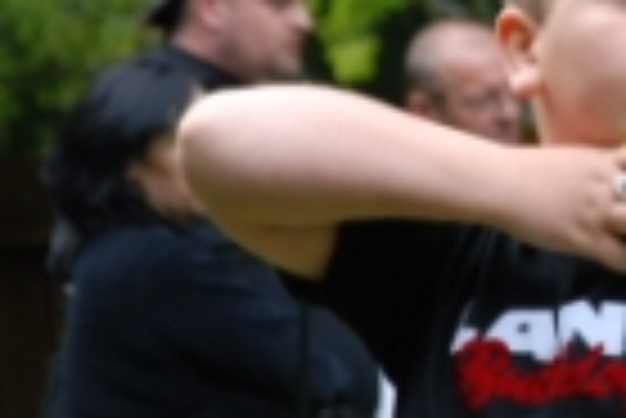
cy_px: 126
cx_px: 725
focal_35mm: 542
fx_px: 9434
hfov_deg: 3.8
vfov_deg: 2.5
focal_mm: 112
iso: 280
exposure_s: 1/125
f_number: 5.6
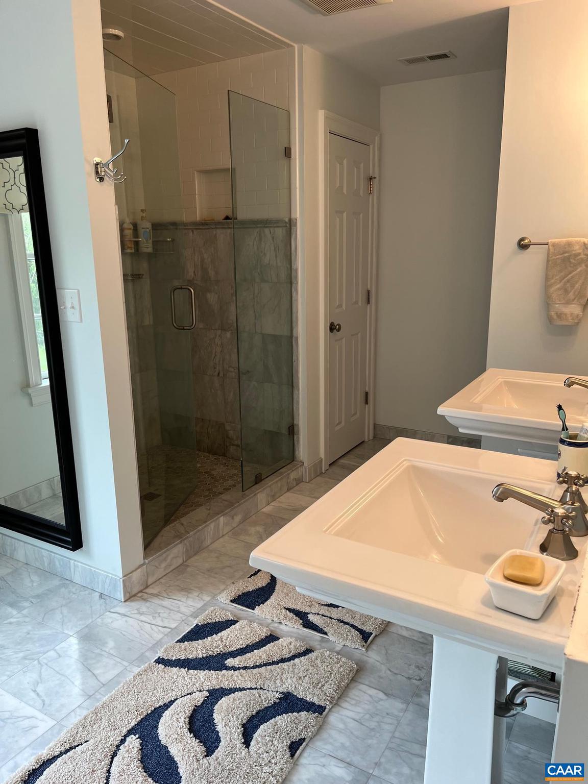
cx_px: 294
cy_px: 392
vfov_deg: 67.3
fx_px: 589
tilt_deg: -11.6
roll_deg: +1.9
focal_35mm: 26
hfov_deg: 53.1
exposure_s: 1/60
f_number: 1.6
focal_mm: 5.1
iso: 80
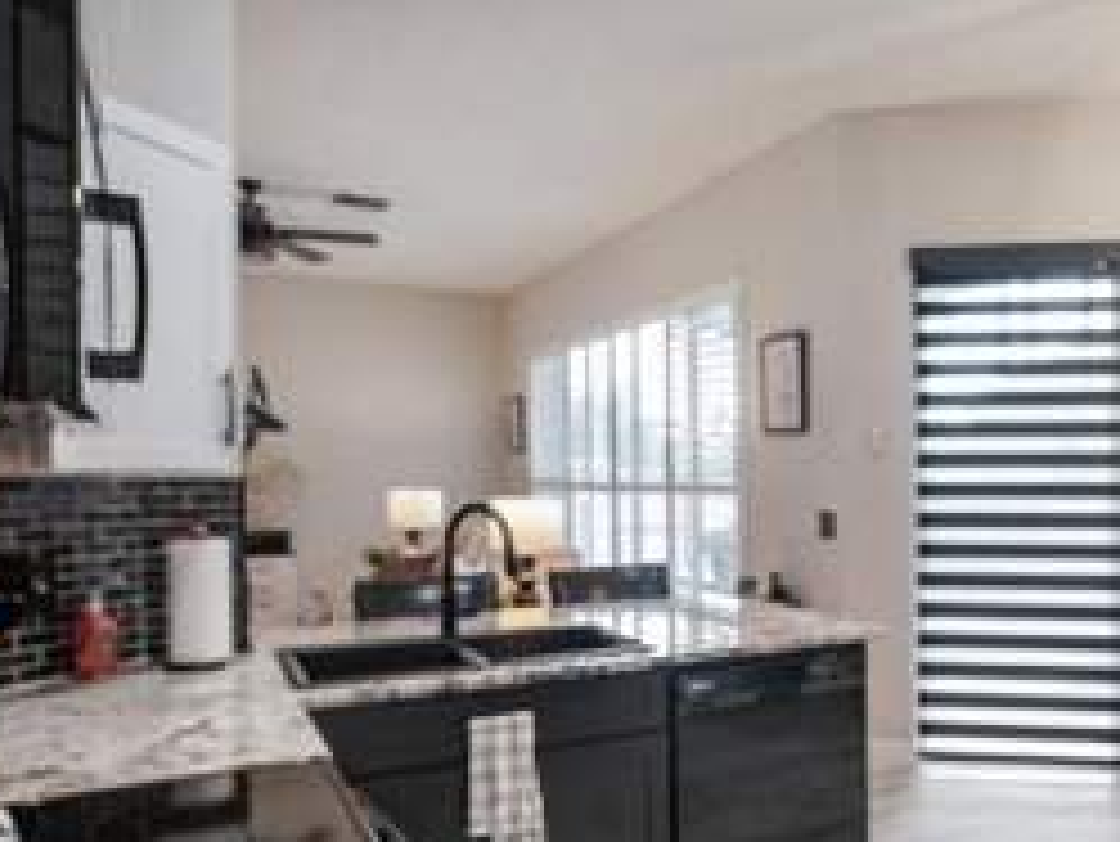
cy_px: 590
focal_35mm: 27
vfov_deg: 50.1
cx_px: 873
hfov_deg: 60.8
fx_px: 874
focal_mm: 7
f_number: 4
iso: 1600
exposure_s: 1/60
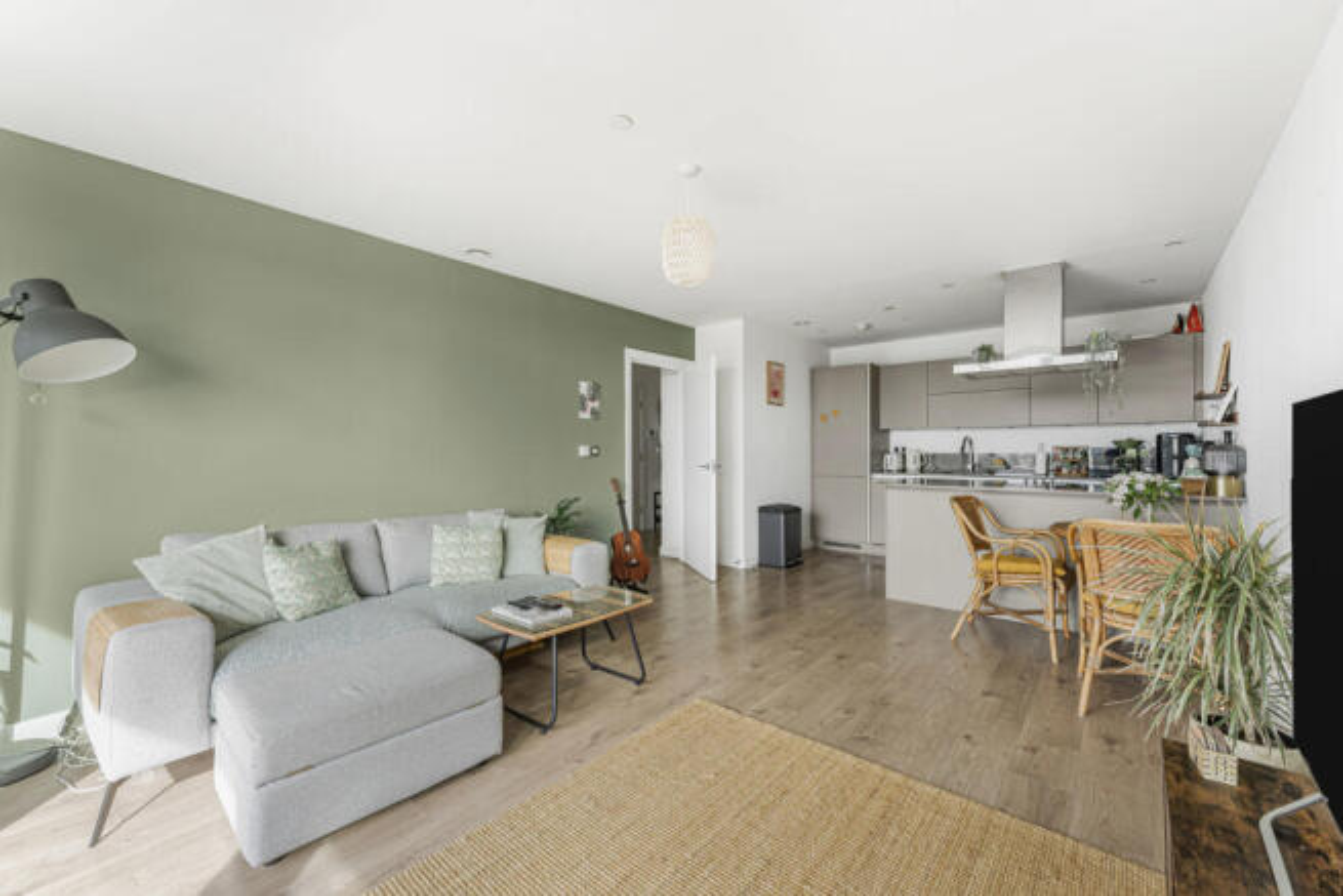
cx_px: 672
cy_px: 448
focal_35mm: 14
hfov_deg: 104.2
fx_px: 522
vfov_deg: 81.2
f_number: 14
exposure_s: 1/6
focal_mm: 14
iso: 250
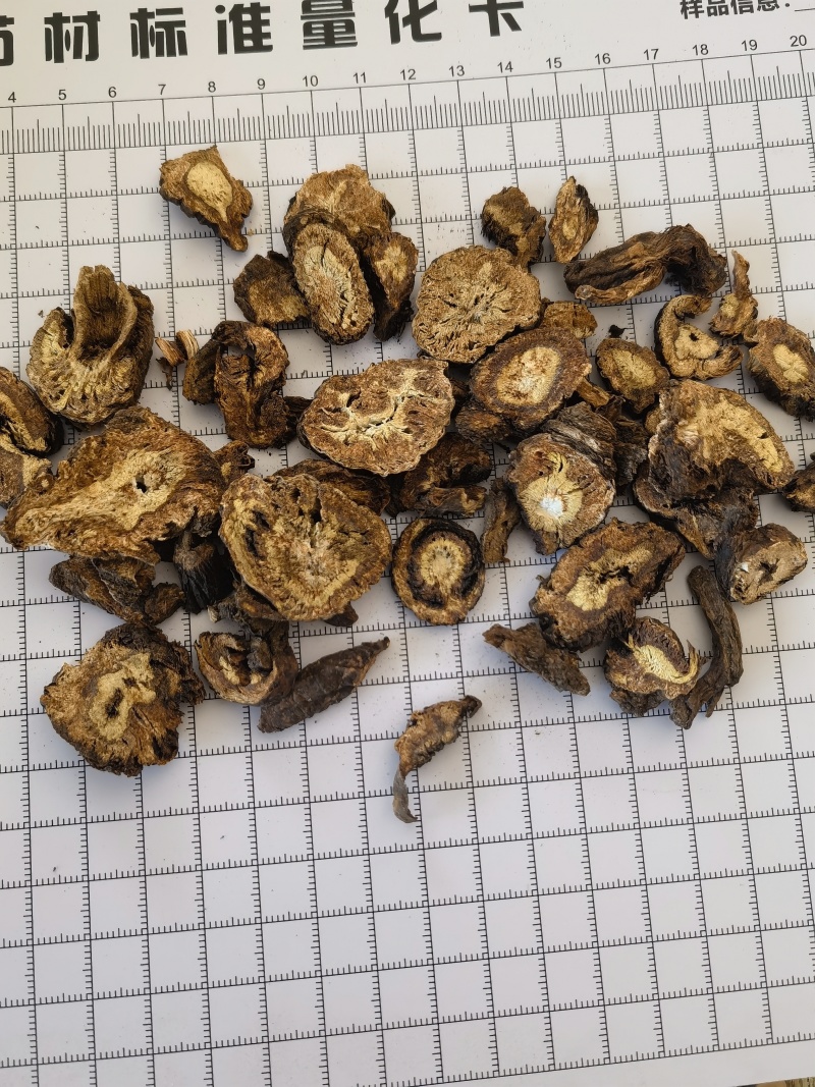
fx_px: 848
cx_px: 408
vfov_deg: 65.3
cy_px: 544
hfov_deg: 51.3
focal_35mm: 27
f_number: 1.8
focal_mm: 5.54
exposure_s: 1/299
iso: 320
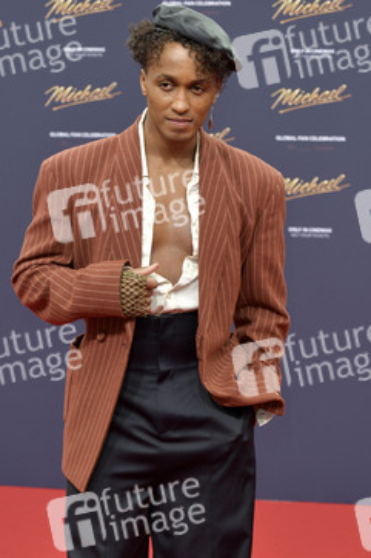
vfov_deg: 19.5
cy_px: 284
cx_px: 171
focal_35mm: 105
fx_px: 1625
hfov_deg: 13.0
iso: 400
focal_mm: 95
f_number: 6.3
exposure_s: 1/200
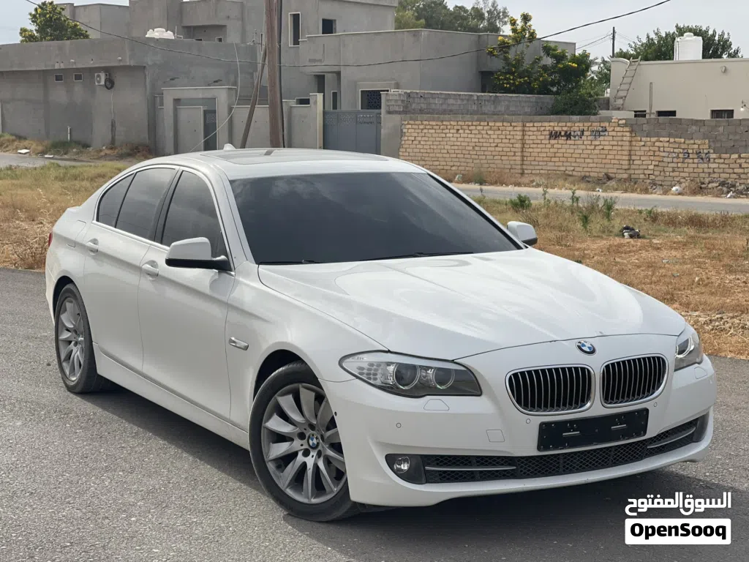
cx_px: 374
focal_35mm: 64
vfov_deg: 22.9
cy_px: 281
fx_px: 1385
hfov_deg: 30.3
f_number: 2.2
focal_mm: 7.5
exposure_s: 1/1698
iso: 32
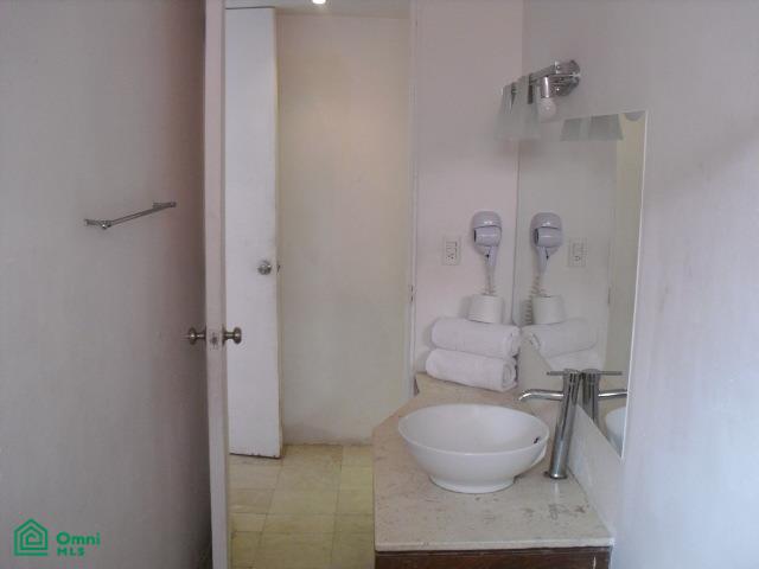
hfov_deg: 51.4
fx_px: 789
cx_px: 380
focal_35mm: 36
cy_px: 284
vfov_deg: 39.7
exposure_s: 1/100
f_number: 3.1
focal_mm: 6.3
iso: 400
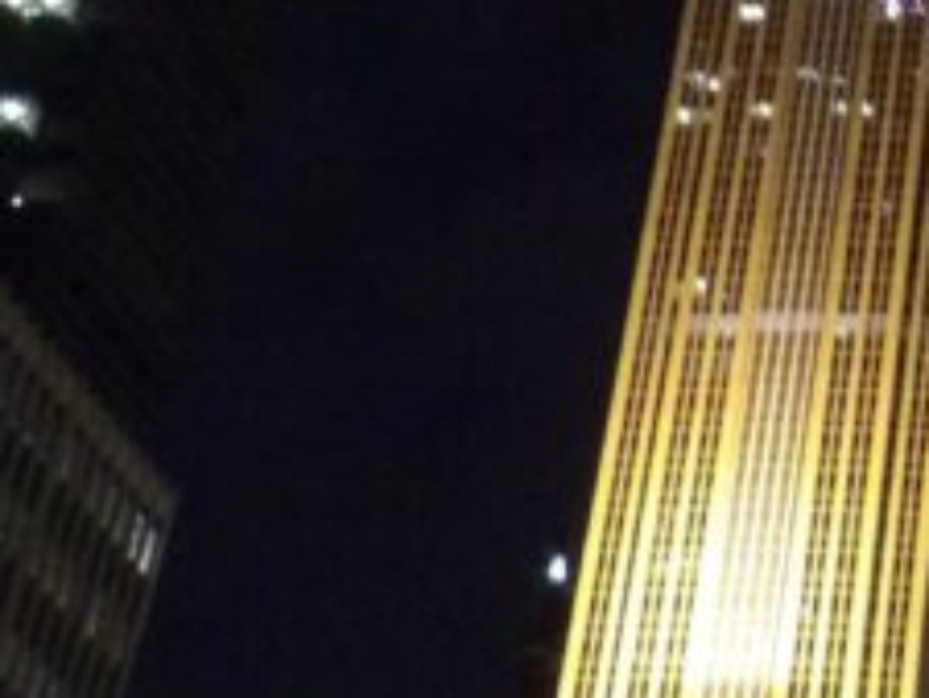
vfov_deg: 12.1
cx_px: 1218
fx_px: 2927
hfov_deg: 17.0
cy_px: -702
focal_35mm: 109
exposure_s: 1/7
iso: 800
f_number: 3.2
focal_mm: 4.3
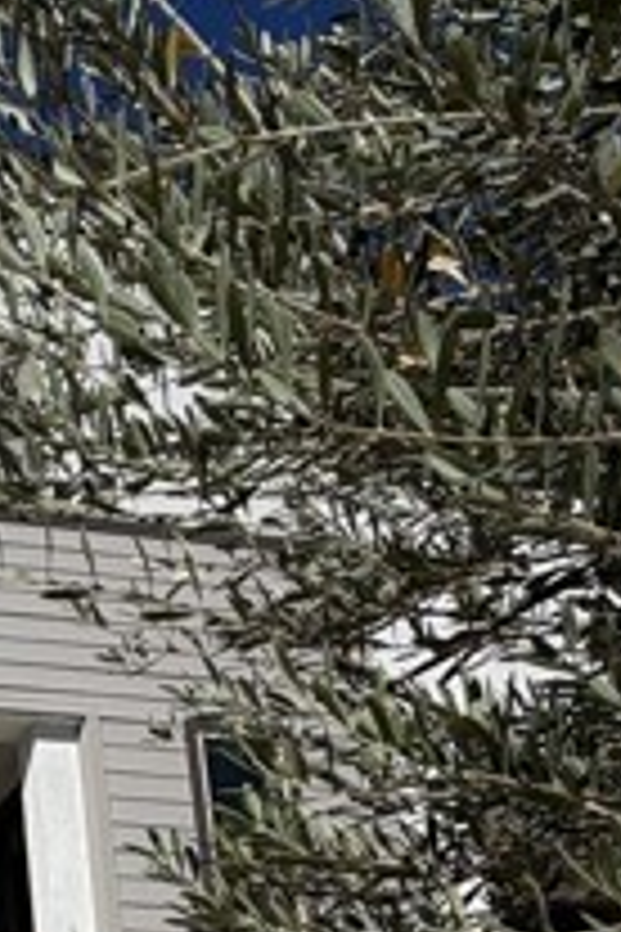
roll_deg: -0.2
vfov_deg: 34.1
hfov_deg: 22.3
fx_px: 1164
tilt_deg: +12.2
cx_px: -400
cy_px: 1148
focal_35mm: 45
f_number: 2.2
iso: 20
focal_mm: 2.22
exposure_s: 1/2165
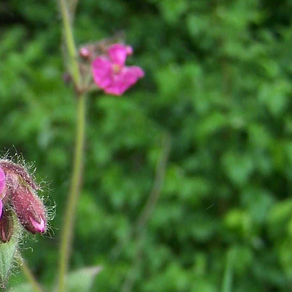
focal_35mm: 95
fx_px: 907
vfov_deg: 18.1
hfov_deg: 17.1
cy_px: 234
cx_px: -96
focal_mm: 6.3
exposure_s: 1/320
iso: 80
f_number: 2.8
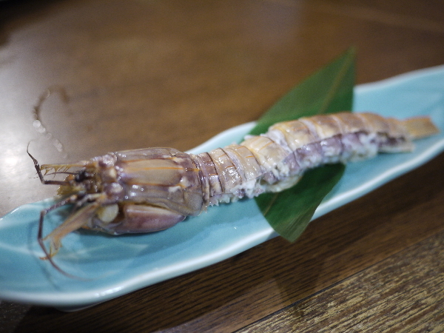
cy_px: 166
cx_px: 222
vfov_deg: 36.0
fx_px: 513
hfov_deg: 46.8
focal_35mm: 40
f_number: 1.7
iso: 400
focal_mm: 20
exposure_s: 1/25
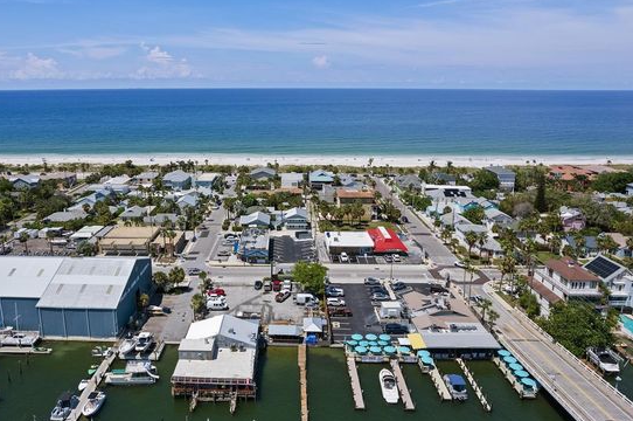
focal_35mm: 26
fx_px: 457
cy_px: 207
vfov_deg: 49.4
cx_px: 269
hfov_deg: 69.1
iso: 200
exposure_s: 1/1000
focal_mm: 8.38
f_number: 2.8
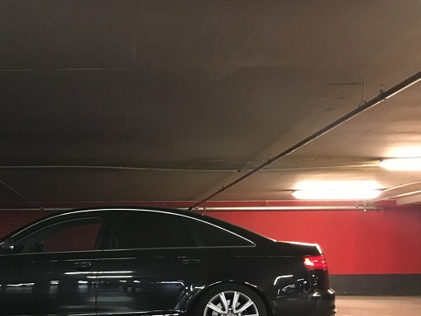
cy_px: 255
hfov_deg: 32.3
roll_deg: -0.4
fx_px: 705
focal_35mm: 58
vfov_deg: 24.8
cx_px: 80
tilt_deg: +0.1
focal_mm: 4.15
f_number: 2.2
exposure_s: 1/17
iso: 250
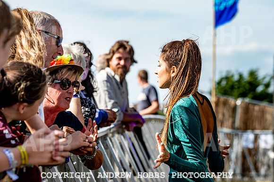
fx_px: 1065
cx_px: 137
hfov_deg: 14.7
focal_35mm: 140
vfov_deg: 9.8
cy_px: 91
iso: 100
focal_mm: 140
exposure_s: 1/640
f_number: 5.6
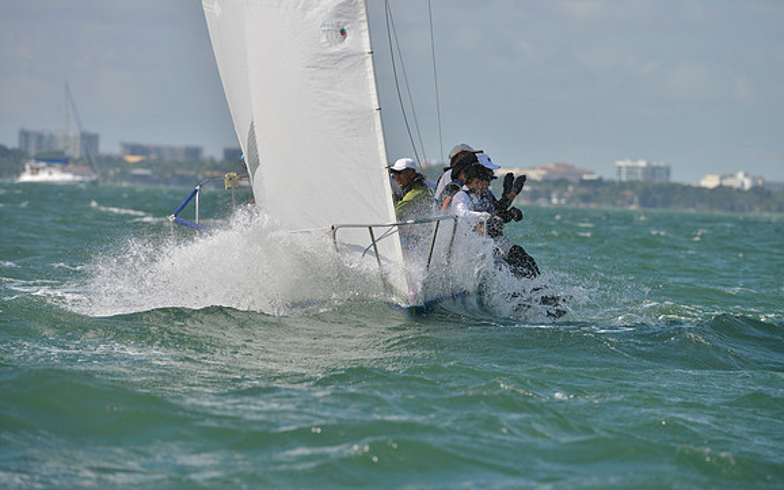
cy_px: 240
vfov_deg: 4.3
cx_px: 392
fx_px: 6558
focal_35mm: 307
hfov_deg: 6.8
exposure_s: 1/1600
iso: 280
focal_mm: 300
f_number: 7.1
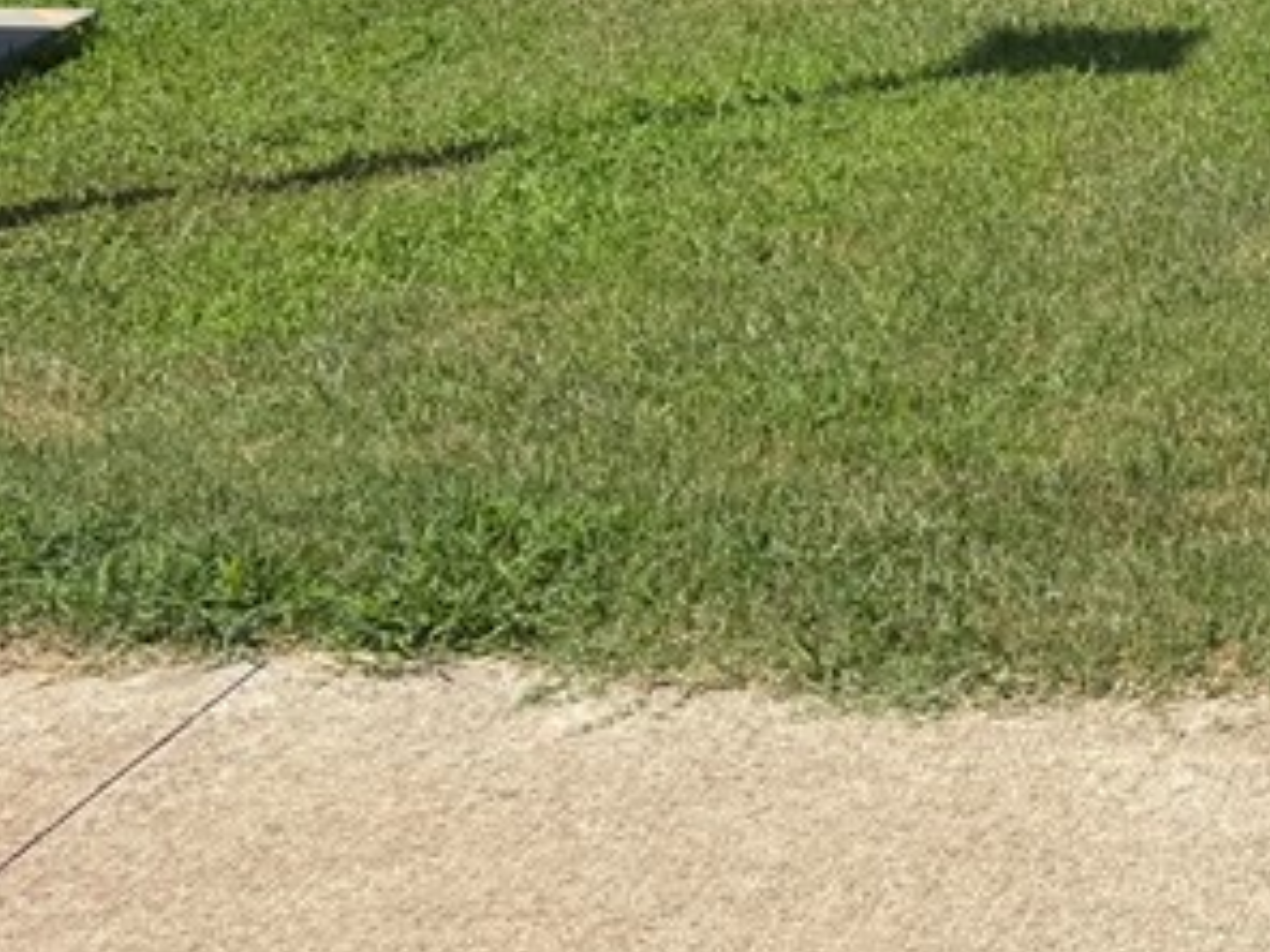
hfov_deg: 19.7
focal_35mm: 83
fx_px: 3045
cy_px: -197
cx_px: 2025
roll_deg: +1.2
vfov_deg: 17.0
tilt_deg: -5.7
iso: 80
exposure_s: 1/6711
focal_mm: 6.76
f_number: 1.78
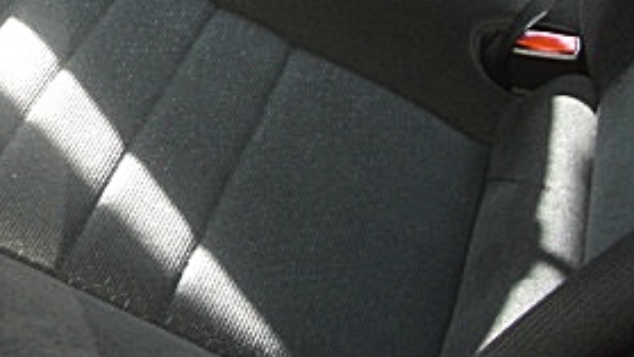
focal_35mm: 90
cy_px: -86
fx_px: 1513
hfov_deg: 22.5
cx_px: -45
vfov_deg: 13.1
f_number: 2.8
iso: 200
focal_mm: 6.3
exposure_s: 1/100
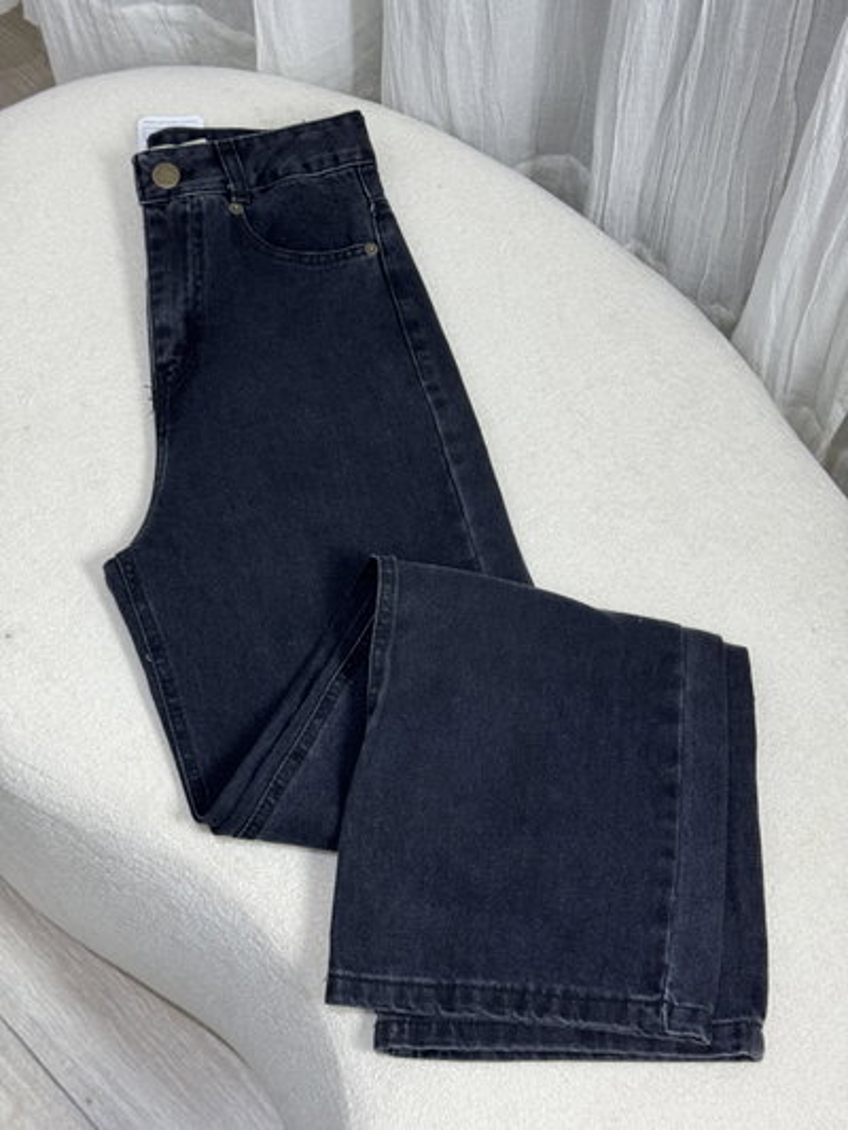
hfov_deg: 30.3
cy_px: 565
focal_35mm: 48
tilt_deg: -63.5
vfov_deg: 39.6
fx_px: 1567
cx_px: 424
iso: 64
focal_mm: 6.76
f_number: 1.78
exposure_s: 1/50
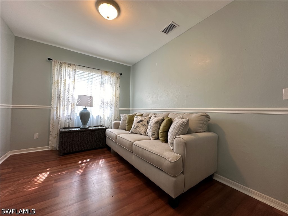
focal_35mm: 14
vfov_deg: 85.7
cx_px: 144
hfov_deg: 102.1
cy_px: 108
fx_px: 116
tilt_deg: +2.6
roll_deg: -1.2
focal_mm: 2.22
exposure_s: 1/60
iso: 320
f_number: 2.2
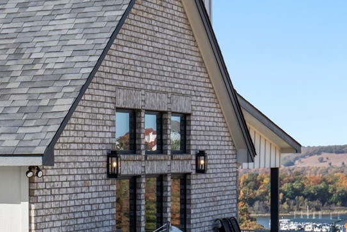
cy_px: 115
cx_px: -165
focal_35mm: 132
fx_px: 1272
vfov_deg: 10.4
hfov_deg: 14.5
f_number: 9
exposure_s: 1/400
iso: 100
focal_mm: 35
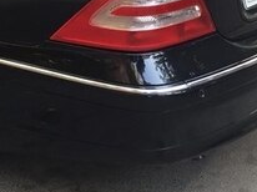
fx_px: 690
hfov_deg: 20.1
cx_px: -27
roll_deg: +1.9
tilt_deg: -16.3
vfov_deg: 15.4
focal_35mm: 93
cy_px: -31
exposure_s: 1/50
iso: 32
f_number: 2.2
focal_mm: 4.15
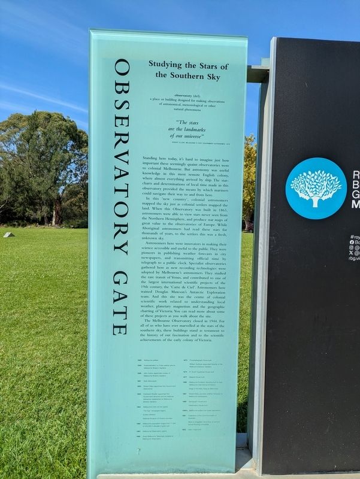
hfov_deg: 54.9
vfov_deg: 69.4
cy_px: 240
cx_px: 180
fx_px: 346
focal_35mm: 25
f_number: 1.89
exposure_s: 1/1919
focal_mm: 5.43
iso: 43
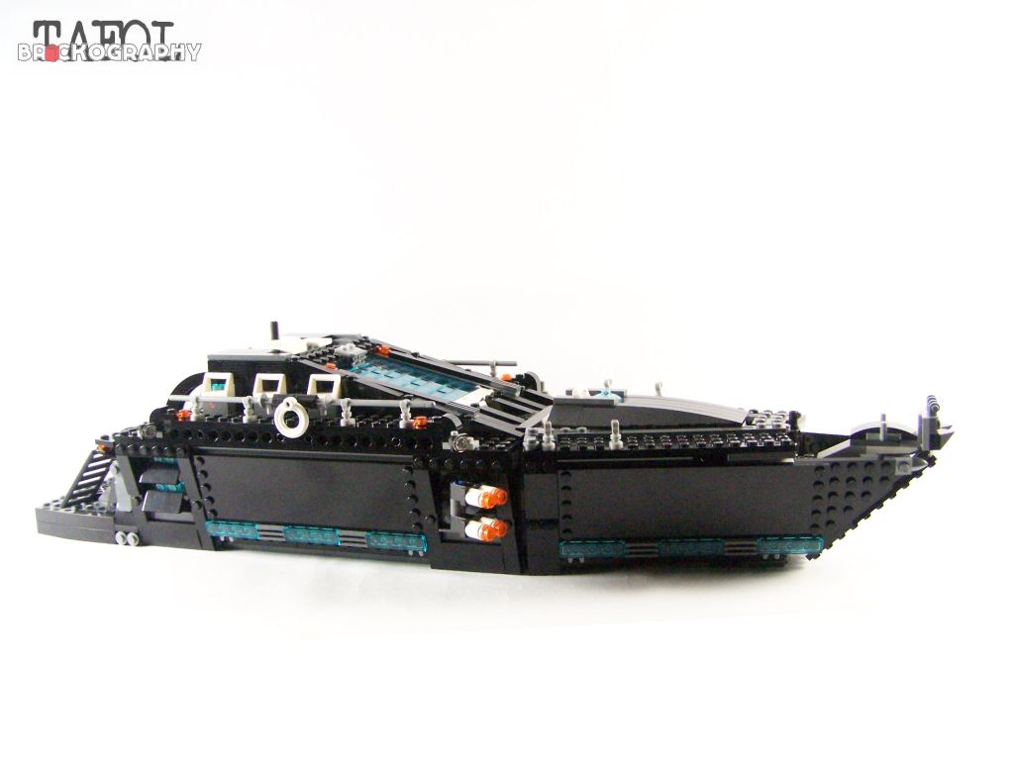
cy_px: 380
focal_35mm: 38
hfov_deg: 49.0
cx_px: 507
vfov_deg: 37.7
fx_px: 1113
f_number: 3.6
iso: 400
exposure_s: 1/60
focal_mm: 6.3
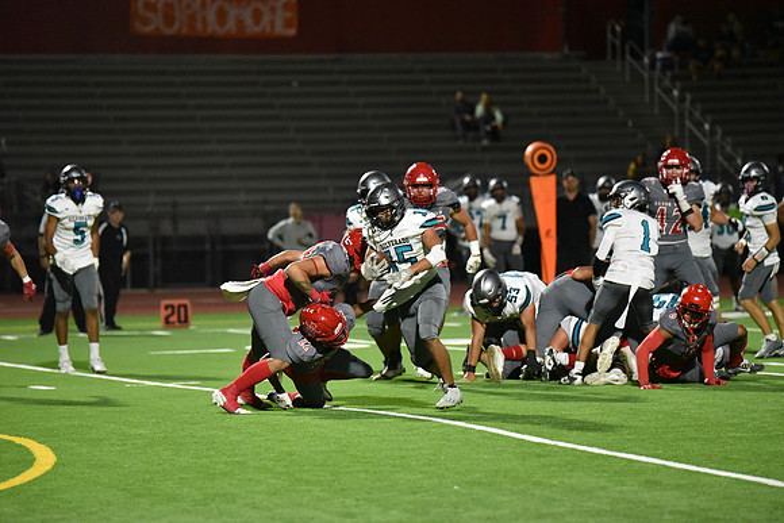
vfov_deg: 6.9
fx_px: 4356
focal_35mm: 200
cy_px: 262
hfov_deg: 10.3
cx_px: 392
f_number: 2.8
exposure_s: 1/1000
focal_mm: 200
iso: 9000
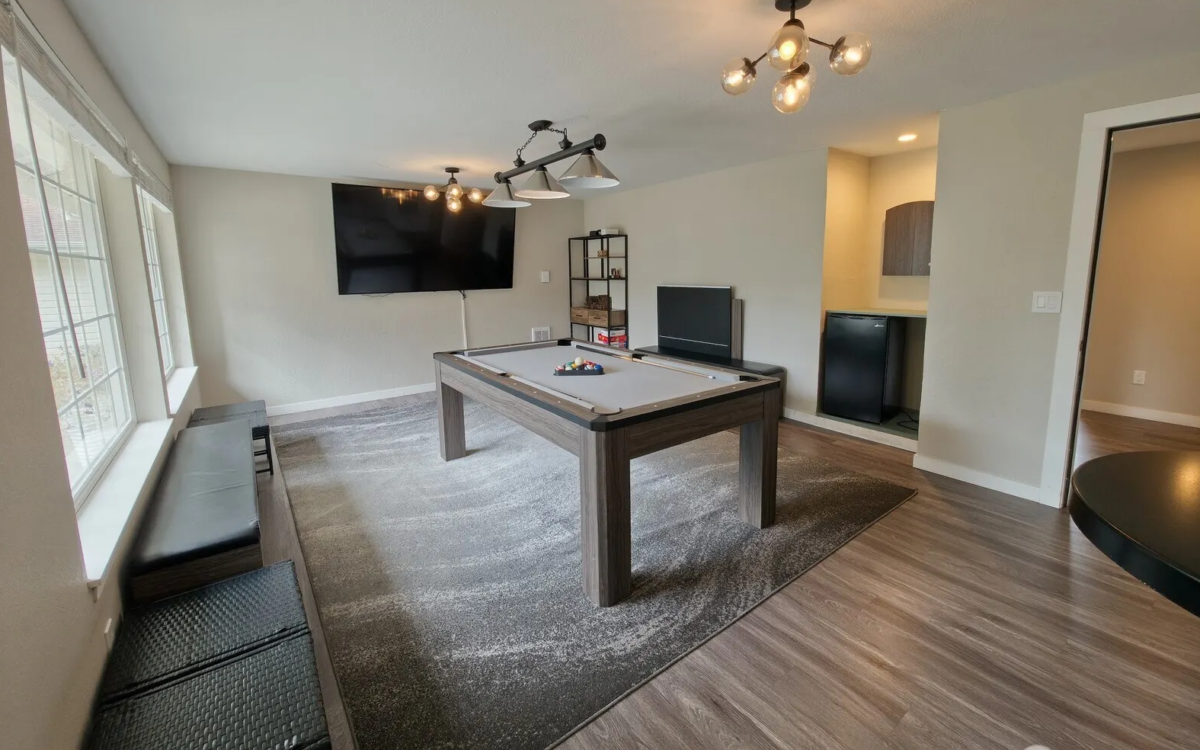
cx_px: 605
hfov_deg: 105.3
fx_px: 458
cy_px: 339
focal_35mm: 14
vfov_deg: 78.4
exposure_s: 1/120
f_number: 1.9
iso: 160
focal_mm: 2.2
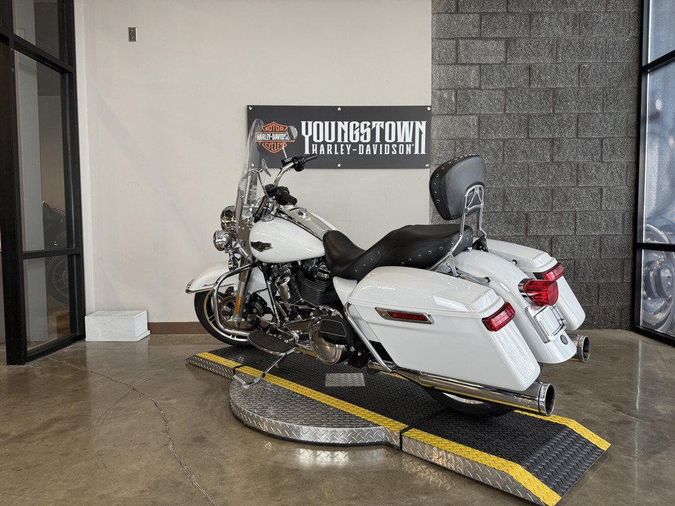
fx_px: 468
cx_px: 338
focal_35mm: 24
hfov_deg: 71.6
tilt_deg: -3.1
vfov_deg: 56.8
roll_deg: +0.5
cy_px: 253
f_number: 1.78
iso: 160
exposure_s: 1/120
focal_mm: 6.76
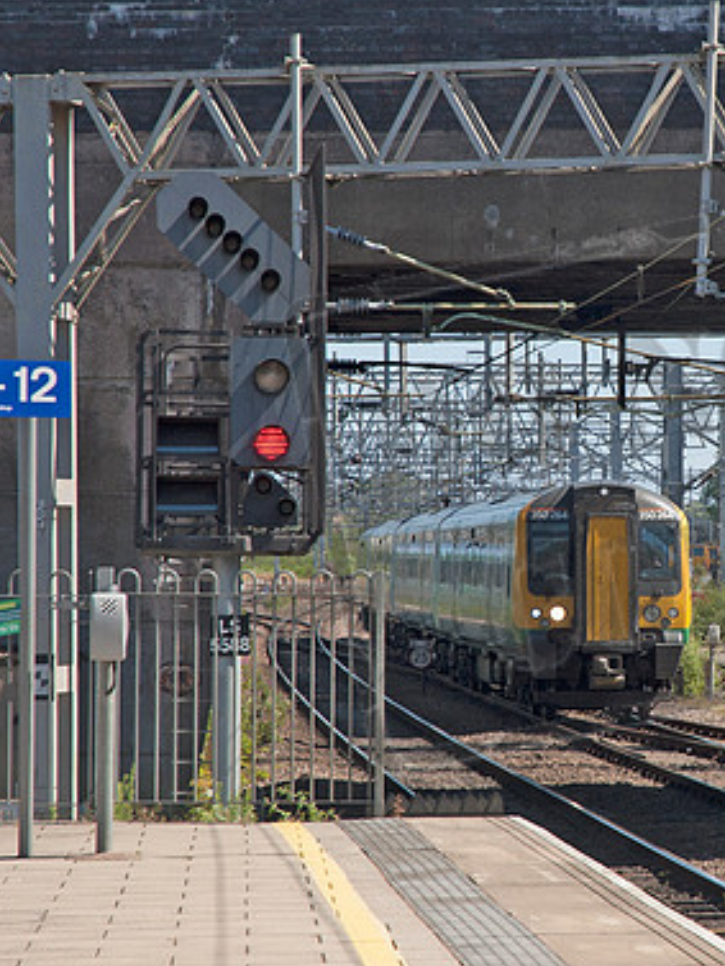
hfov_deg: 9.5
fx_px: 4326
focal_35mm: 155
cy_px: 479
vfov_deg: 12.7
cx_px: 653
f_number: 5.6
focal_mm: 70
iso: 250
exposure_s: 1/500
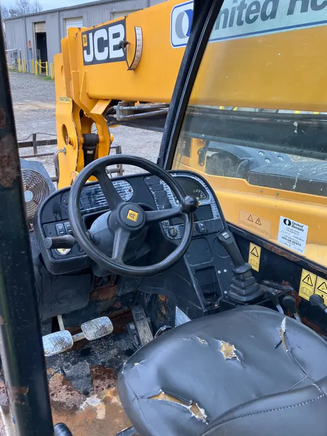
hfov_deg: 48.2
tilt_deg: -22.2
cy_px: 218
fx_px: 365
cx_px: 166
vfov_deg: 61.7
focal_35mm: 29
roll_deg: -4.0
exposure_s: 1/121
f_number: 1.8
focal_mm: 3.99
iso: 32
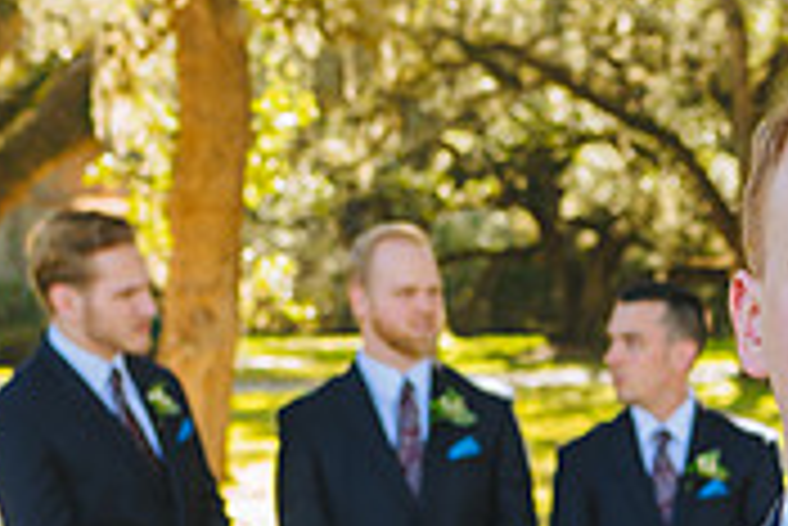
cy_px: 820
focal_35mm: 124
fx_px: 2716
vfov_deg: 10.6
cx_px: 1037
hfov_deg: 15.7
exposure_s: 1/320
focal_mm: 35
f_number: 4
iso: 400
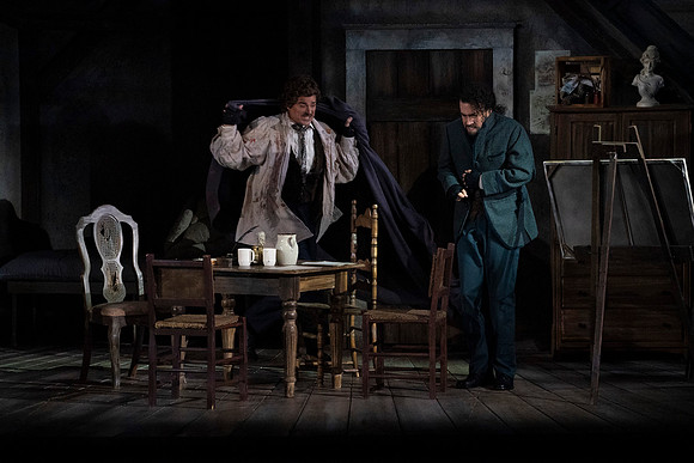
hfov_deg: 10.8
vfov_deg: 7.2
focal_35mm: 191
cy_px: 232
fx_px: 3683
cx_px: 347
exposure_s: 1/320
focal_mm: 191
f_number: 14
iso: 16000
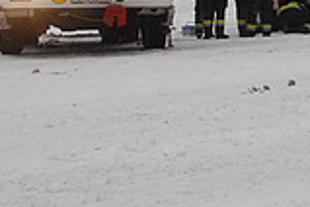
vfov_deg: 12.4
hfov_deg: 17.7
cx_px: 410
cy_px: -39
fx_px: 930
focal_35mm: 108
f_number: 10
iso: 800
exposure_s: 1/160
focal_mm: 24
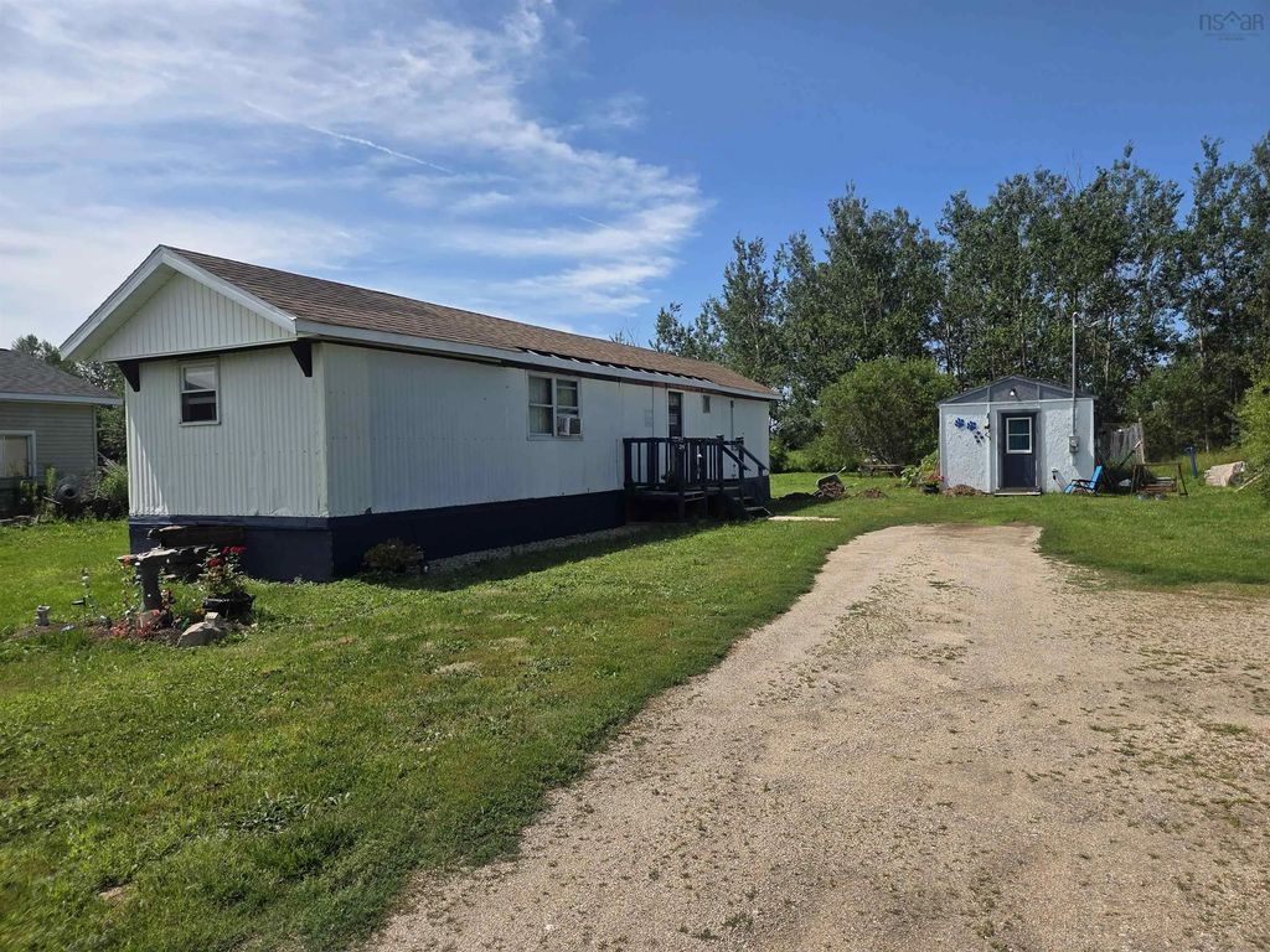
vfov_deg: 58.9
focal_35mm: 23
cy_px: 476
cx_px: 635
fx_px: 844
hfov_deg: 73.9
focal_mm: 5.4
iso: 80
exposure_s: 1/6412
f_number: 1.8
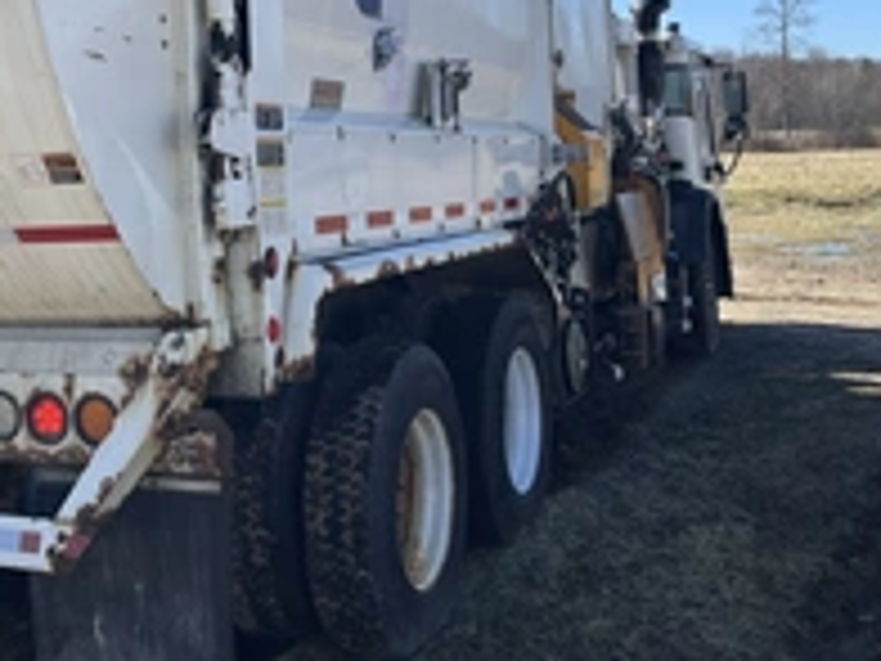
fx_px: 1349
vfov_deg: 27.1
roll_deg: +3.7
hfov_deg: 35.4
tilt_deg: +3.1
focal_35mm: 53
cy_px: 144
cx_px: 225
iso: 50
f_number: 1.6
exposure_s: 1/2179
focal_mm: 5.1
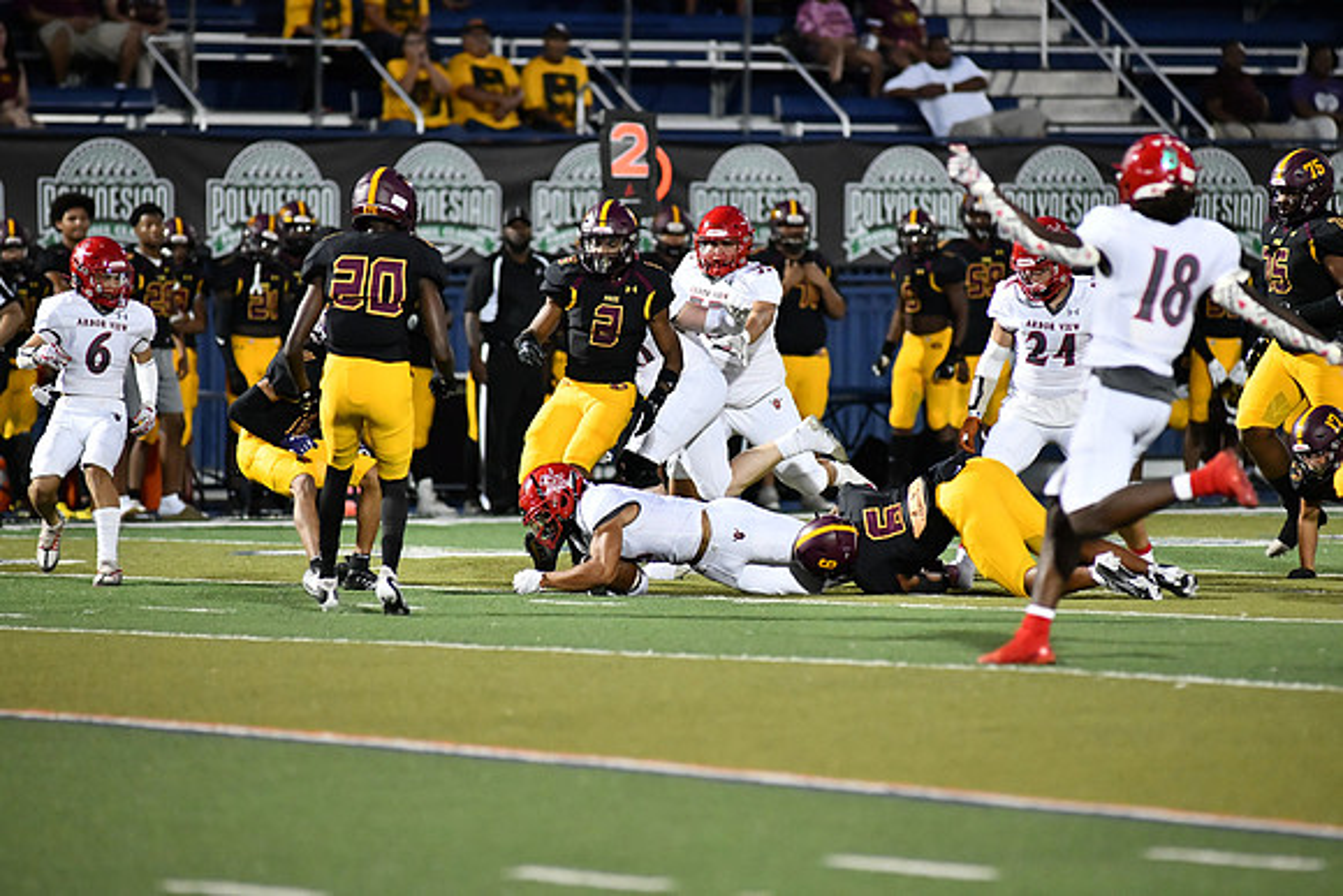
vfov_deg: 4.6
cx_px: 672
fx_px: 11194
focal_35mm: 300
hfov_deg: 6.9
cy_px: 448
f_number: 4
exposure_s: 1/1250
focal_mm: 300
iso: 7200
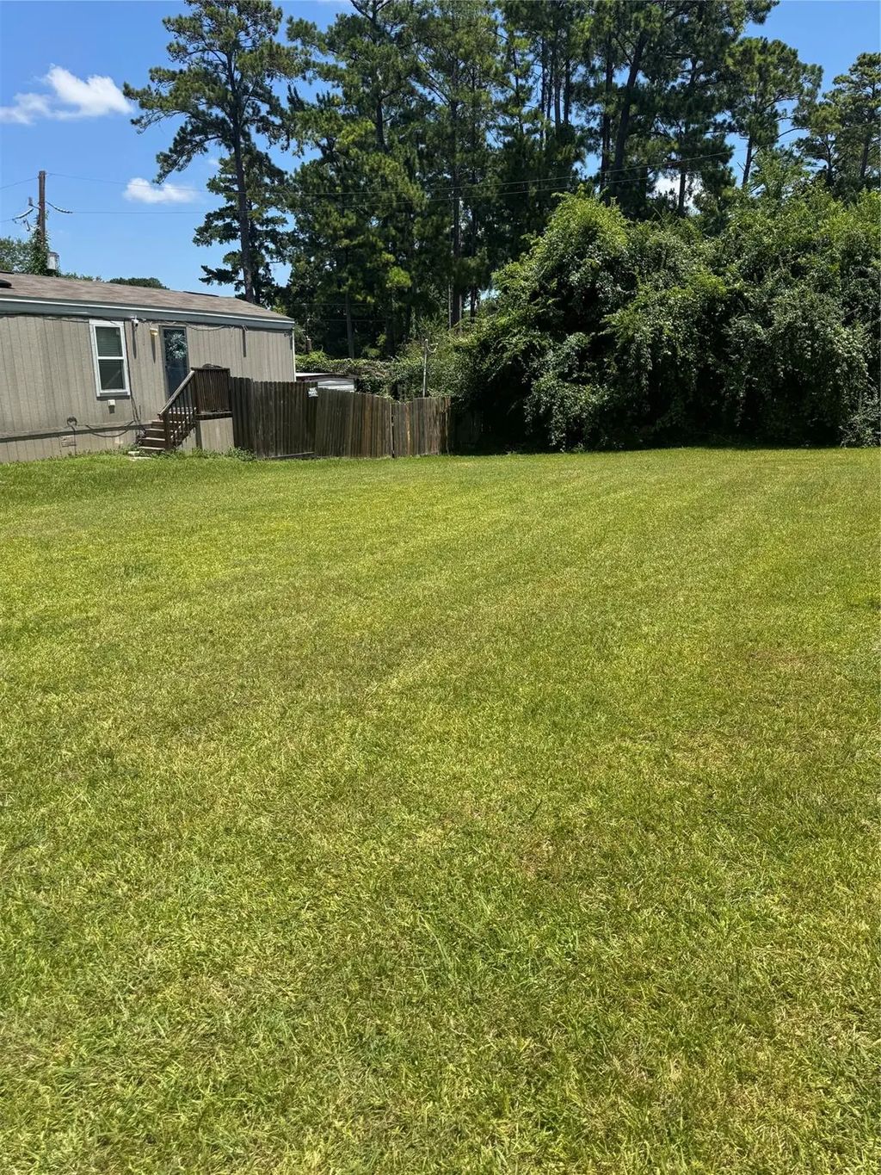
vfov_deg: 71.6
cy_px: 588
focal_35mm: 24
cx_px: 440
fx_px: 814
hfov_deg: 56.8
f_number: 1.78
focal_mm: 6.76
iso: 80
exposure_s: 1/3247
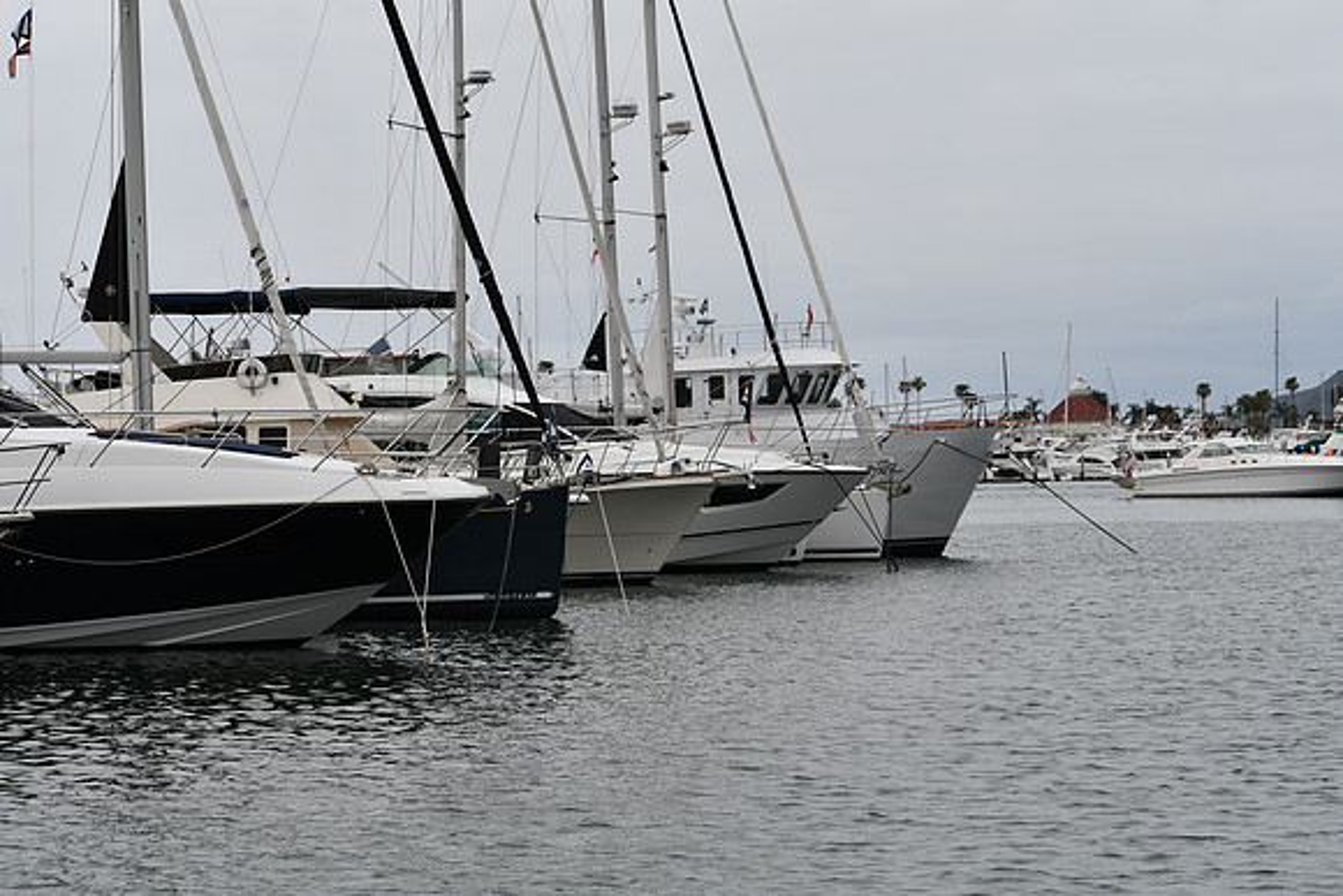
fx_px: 3918
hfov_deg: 19.5
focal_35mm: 105
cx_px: 672
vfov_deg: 13.0
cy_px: 448
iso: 100
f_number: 8
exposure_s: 1/640
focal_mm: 70
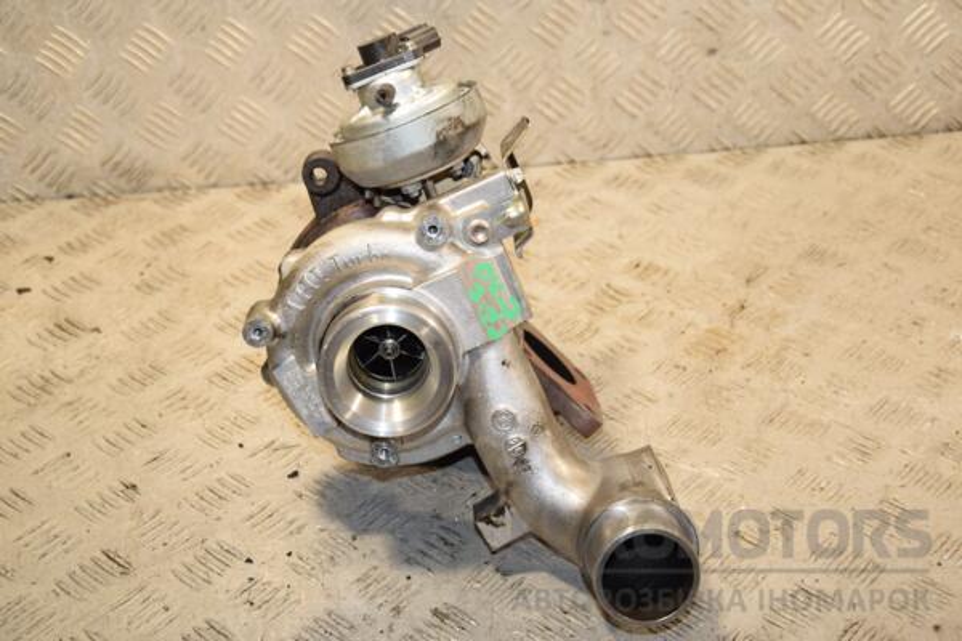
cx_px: 481
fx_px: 1603
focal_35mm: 60
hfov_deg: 33.4
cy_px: 320
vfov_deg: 22.6
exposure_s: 1/200
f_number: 6.3
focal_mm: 40
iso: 800
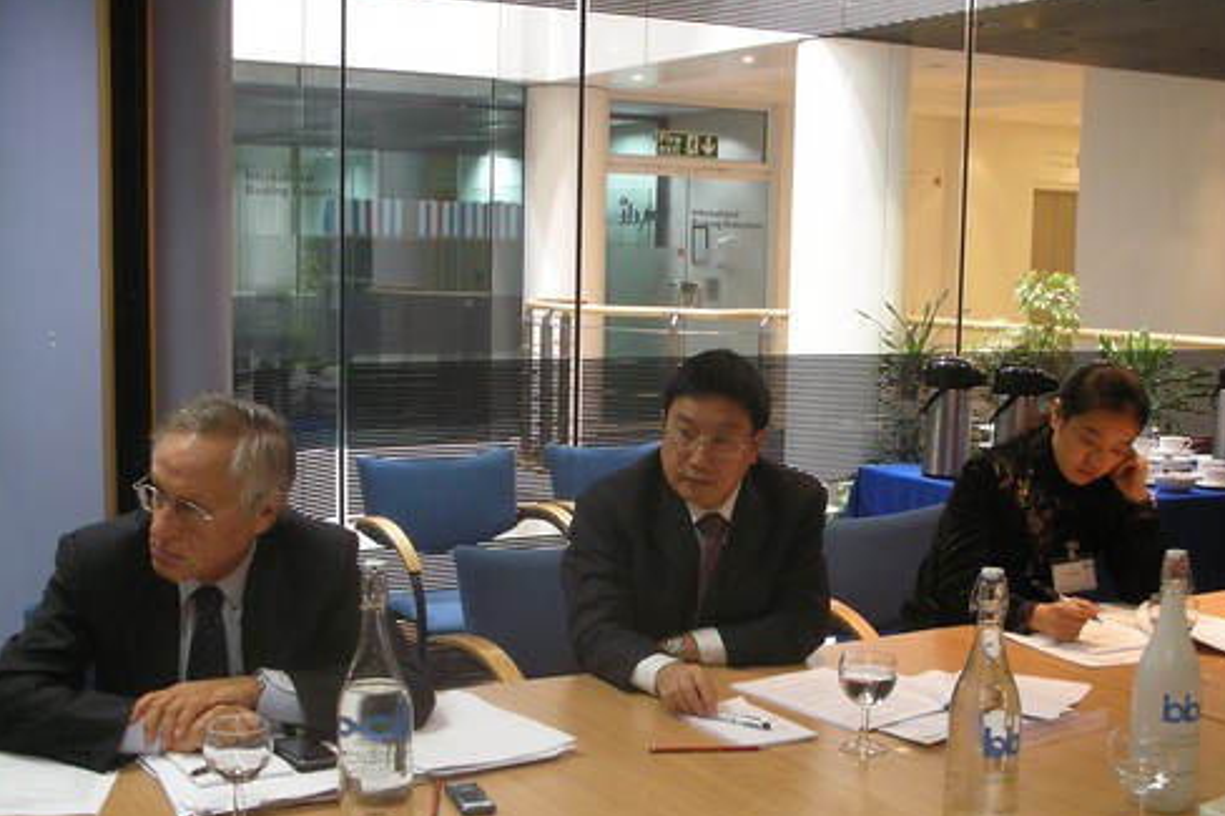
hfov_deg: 40.4
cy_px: 458
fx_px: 1667
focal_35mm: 49
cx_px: 623
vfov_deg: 27.5
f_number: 3.2
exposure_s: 1/25.4
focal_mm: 7.7
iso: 200
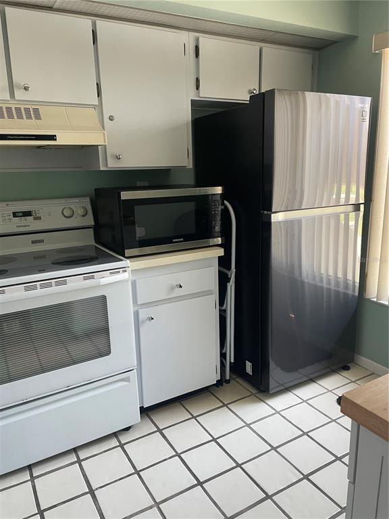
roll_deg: +1.8
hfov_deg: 53.1
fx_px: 390
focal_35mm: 26
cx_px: 194
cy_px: 260
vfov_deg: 67.3
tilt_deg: -15.0
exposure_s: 1/66
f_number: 1.6
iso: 125
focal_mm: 4.2
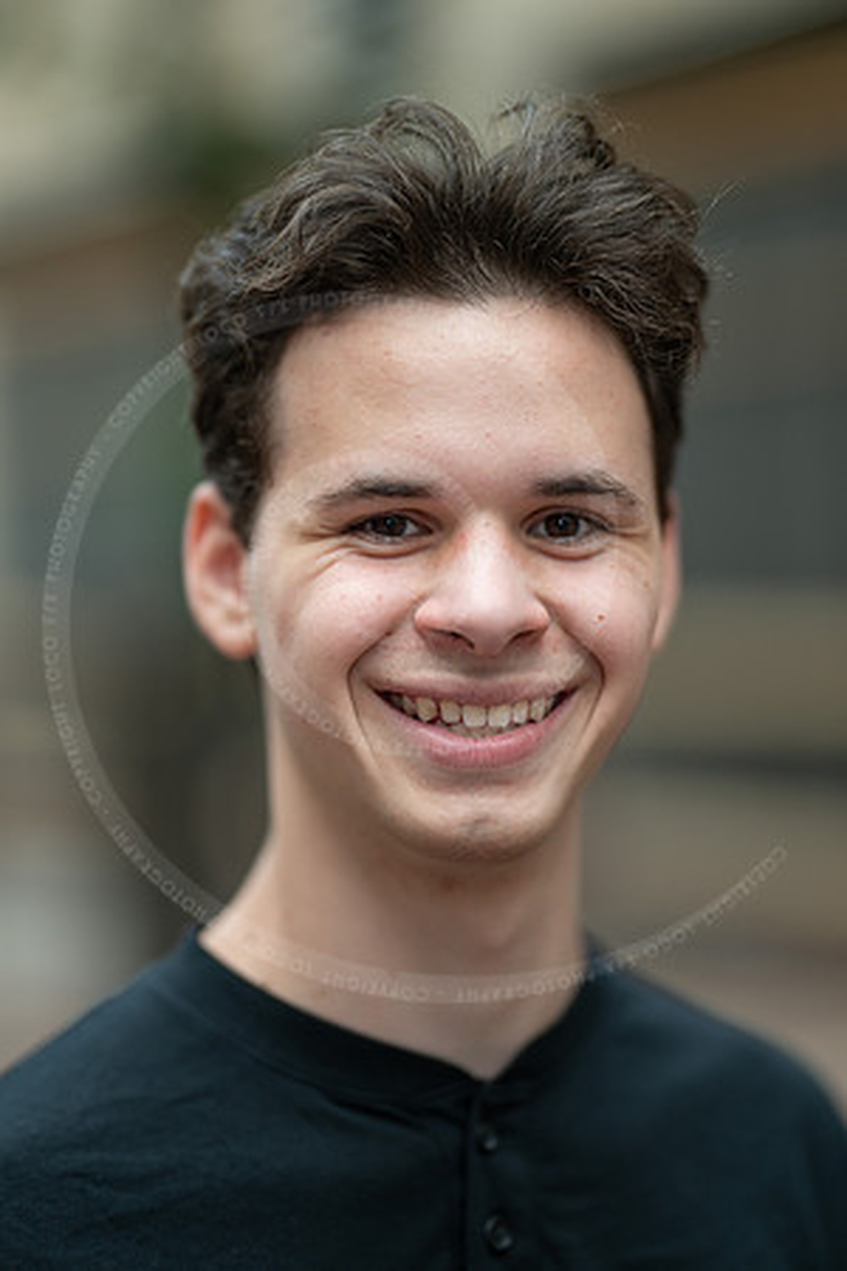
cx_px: 424
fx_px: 3000
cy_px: 636
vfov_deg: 23.9
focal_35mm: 85
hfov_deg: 16.1
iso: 250
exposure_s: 1/320
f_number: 1.2
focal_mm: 85
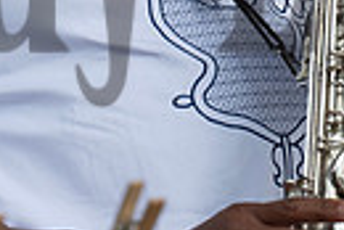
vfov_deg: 1.5
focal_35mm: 893
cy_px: -83
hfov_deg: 2.3
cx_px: 397
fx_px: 8543
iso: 800
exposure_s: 1/1700
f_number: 5
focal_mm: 200
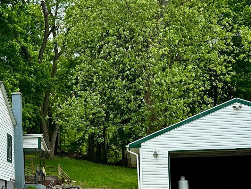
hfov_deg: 27.6
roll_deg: +0.4
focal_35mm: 68
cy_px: 165
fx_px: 493
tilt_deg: +7.1
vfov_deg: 21.2
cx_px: 27
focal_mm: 6.86
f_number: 1.78
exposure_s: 1/1339
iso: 80
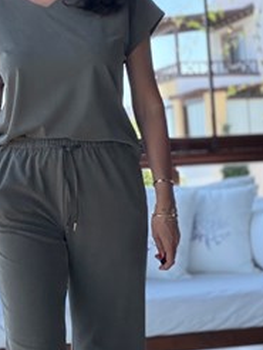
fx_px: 657
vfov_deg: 29.7
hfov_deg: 22.2
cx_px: 34
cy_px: 206
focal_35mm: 65
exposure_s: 1/559
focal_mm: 2.71
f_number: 1.9
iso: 32
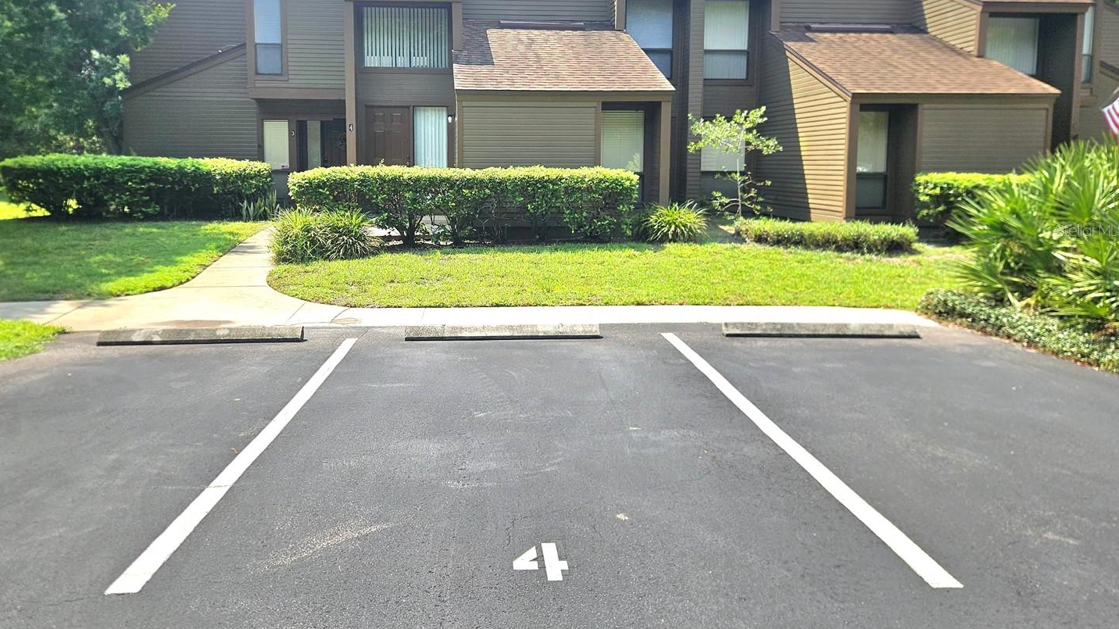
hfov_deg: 67.8
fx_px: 831
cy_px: 230
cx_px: 504
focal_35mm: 28
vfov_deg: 41.1
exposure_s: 1/2000
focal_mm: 5.4
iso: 25
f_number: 1.8
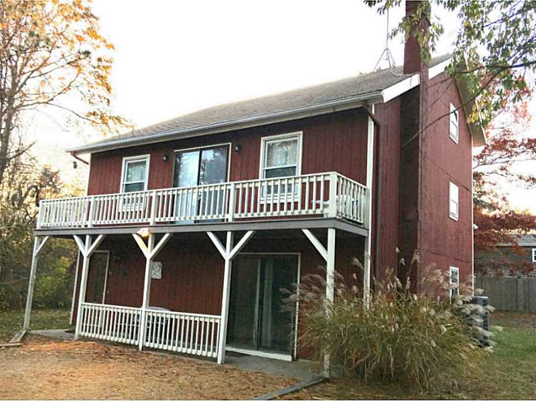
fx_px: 449
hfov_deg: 61.7
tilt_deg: +9.1
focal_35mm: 29
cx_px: 268
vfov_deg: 48.2
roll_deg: -2.6
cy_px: 200
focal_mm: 4.15
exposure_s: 1/278
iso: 25
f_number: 2.2
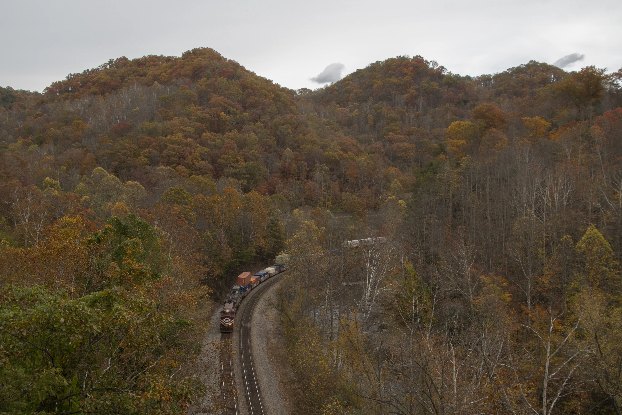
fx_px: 639
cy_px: 209
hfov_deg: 51.9
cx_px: 303
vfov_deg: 35.9
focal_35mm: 37
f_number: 6.3
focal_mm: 24
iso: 250
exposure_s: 1/500
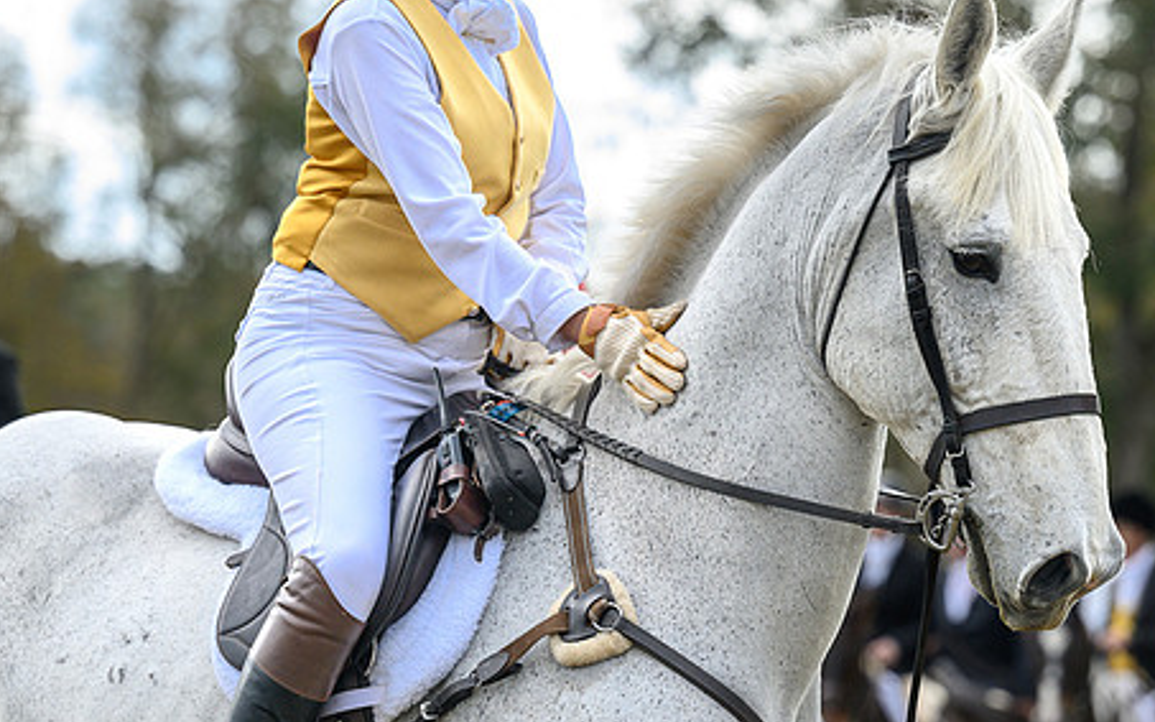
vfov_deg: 6.5
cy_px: 310
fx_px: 6326
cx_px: 624
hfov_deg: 10.4
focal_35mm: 201
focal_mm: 135
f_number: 3.5
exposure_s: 1/1000
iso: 640
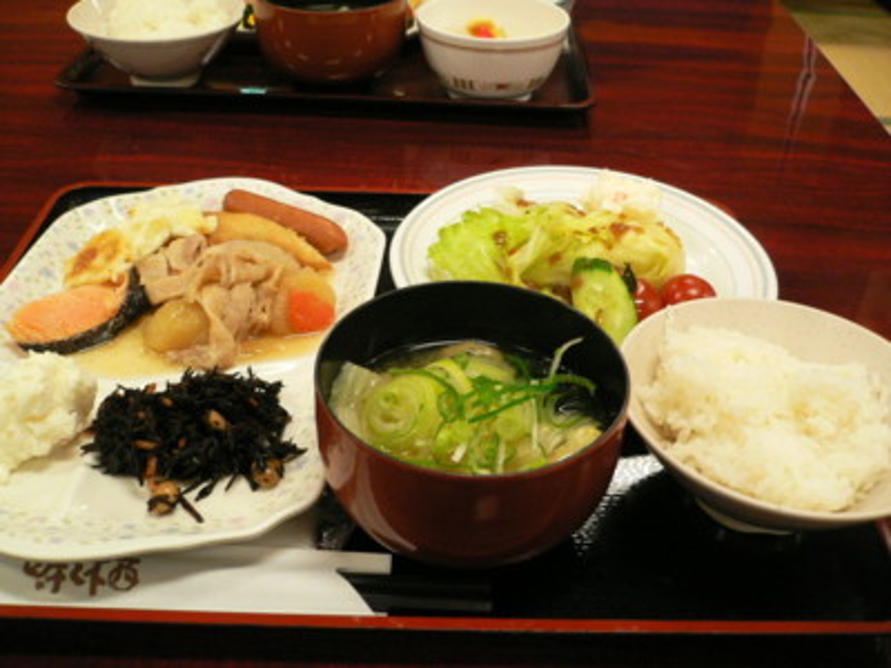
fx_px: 901
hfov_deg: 52.6
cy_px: 334
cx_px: 446
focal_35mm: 35
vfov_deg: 40.7
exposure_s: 1/13
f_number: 2.8
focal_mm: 5.8
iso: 200
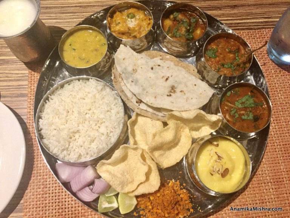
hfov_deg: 61.7
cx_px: 145
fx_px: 243
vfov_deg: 48.2
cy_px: 109
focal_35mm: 29
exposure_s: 1/33
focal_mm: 4.15
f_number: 2.2
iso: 320
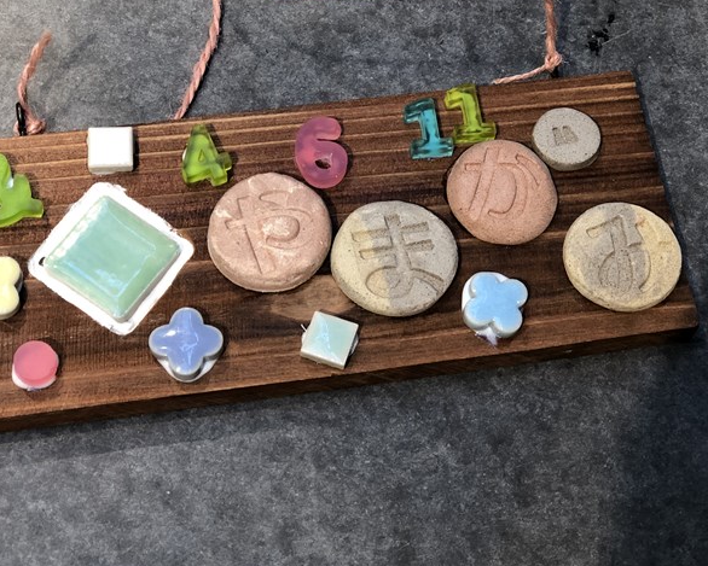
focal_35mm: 76
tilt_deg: -64.3
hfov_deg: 25.1
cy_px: 255
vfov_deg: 20.2
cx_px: 360
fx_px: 1593
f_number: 2.8
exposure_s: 1/30
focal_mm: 6.6
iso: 40
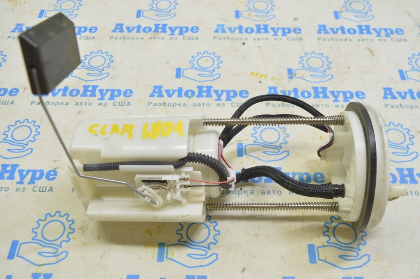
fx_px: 437
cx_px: 210
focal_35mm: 38
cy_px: 140
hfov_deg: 51.3
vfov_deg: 35.4
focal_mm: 25
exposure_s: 1/20
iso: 400
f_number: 5.6
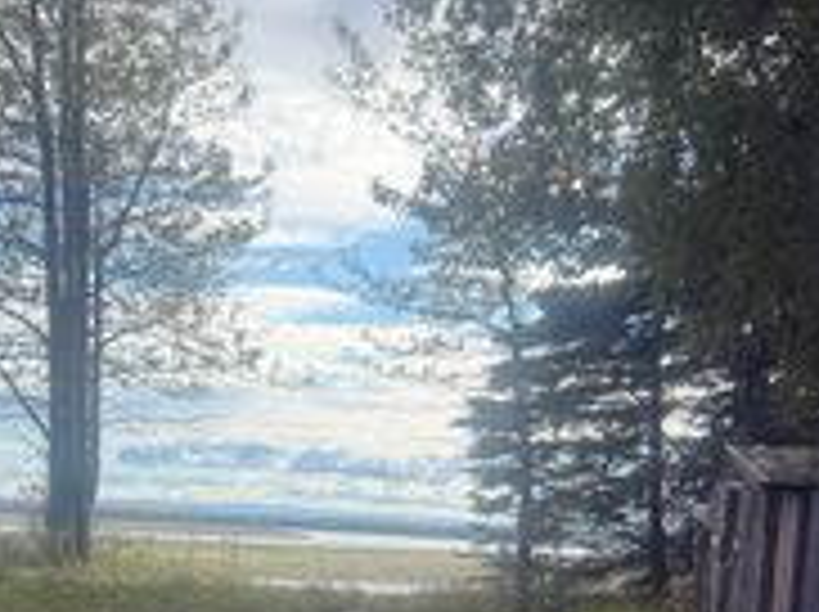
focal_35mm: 66
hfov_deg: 29.3
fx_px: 1559
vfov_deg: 21.2
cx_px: 310
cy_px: 655
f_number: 1.78
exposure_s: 1/3145
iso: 100
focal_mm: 6.76
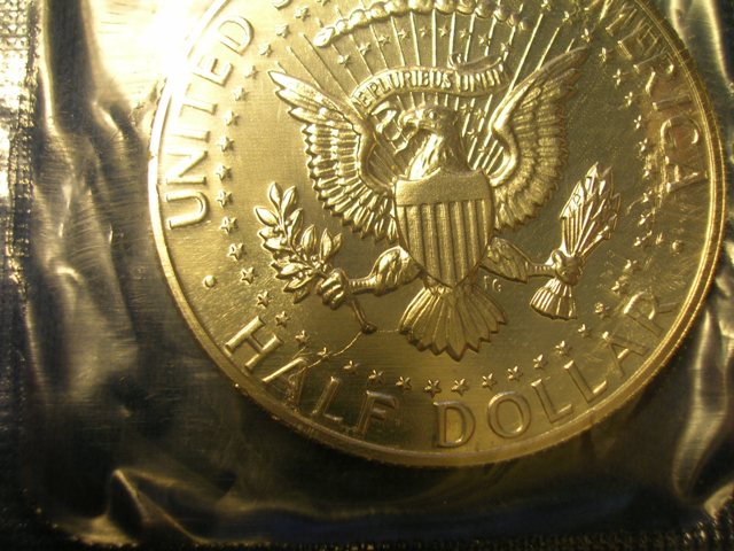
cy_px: 276
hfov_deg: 41.2
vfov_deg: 31.5
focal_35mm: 46
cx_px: 367
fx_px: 975
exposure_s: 1/31.1
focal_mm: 7.7
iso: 50
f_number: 3.2
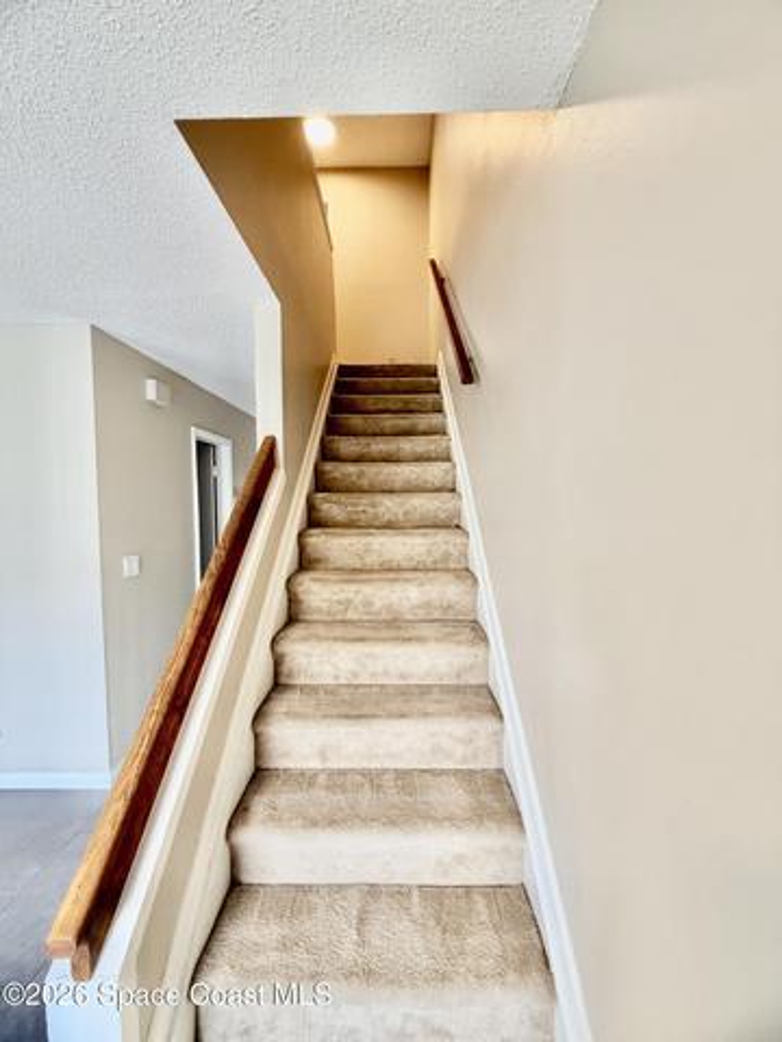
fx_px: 422
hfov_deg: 85.7
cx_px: 391
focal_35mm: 14
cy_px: 521
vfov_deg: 102.1
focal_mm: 2.22
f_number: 2.2
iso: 250
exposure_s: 1/121
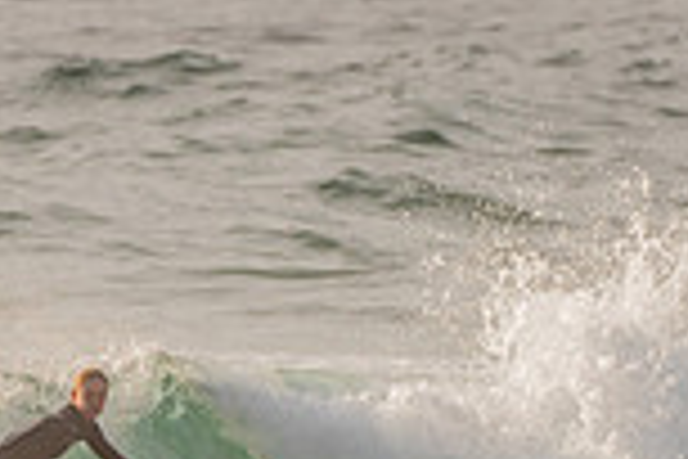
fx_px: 44430
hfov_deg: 0.9
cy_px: 507
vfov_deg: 0.6
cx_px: -135
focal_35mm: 2325
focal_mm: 500
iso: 160
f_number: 5.6
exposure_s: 1/2000
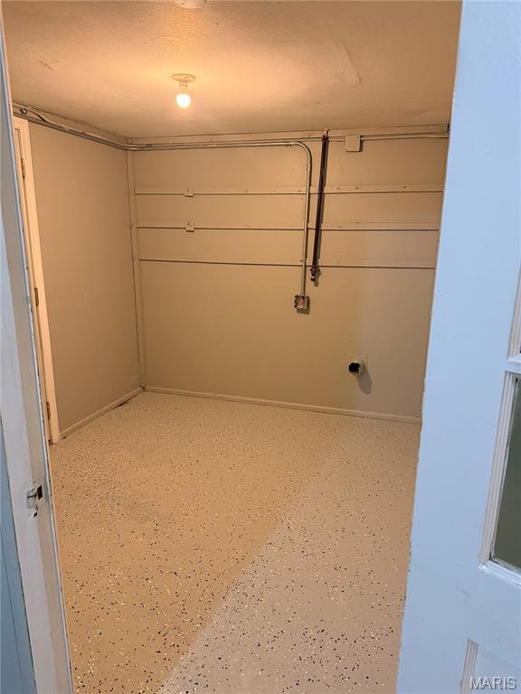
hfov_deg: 56.8
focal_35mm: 24
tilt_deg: -12.2
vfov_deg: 71.6
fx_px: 482
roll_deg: -0.6
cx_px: 260
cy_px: 347
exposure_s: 1/60
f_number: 1.78
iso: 320
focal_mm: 6.76
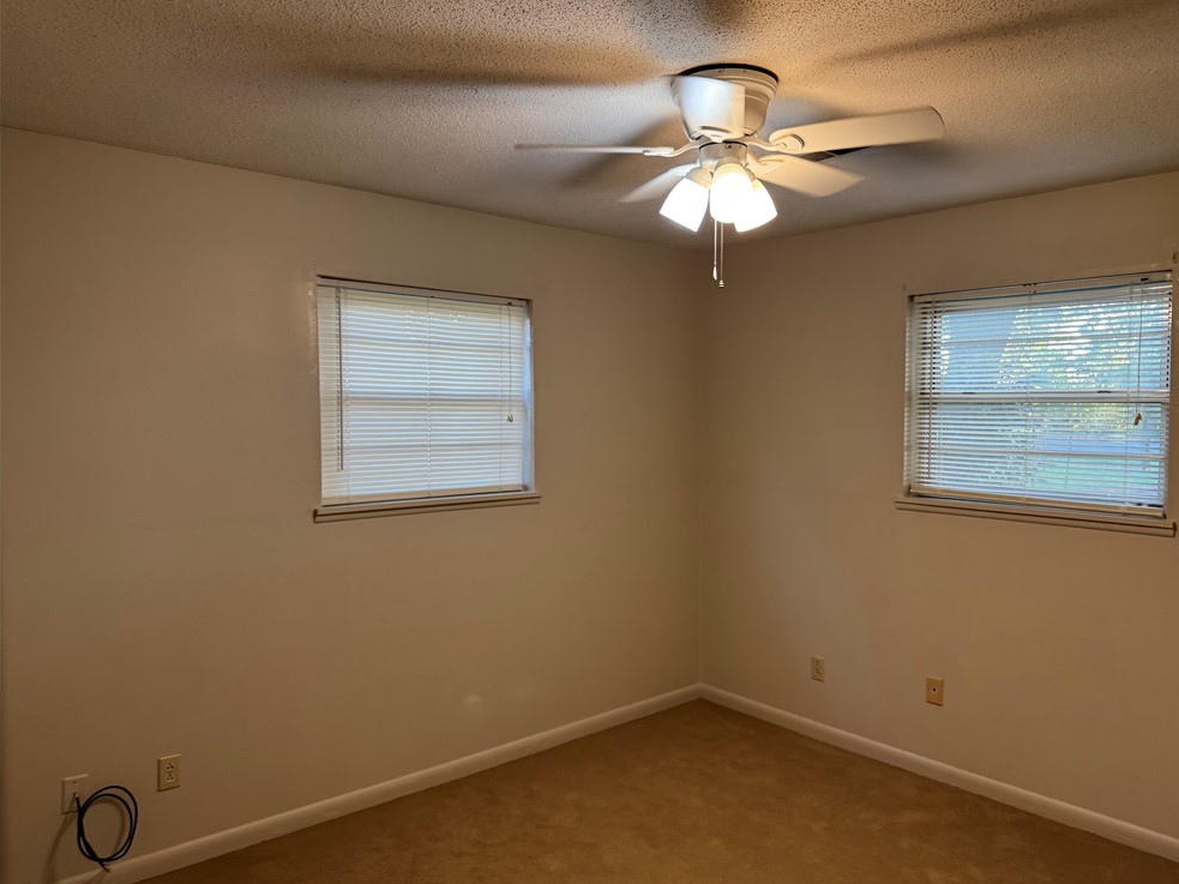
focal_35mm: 25
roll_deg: -0.6
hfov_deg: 69.4
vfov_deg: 54.9
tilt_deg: -3.4
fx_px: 851
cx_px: 613
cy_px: 441
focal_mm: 6.76
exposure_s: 1/60
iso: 160
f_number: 1.78
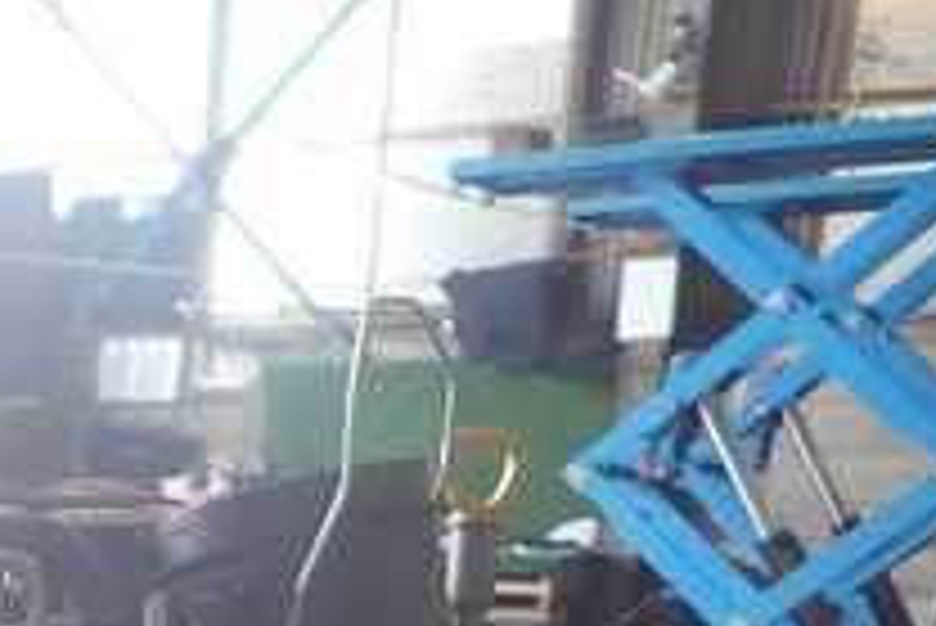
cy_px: 1009
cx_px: -315
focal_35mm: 75
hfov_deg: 23.5
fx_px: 1951
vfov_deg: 16.2
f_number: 2
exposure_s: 1/60
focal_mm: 4.5
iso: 125
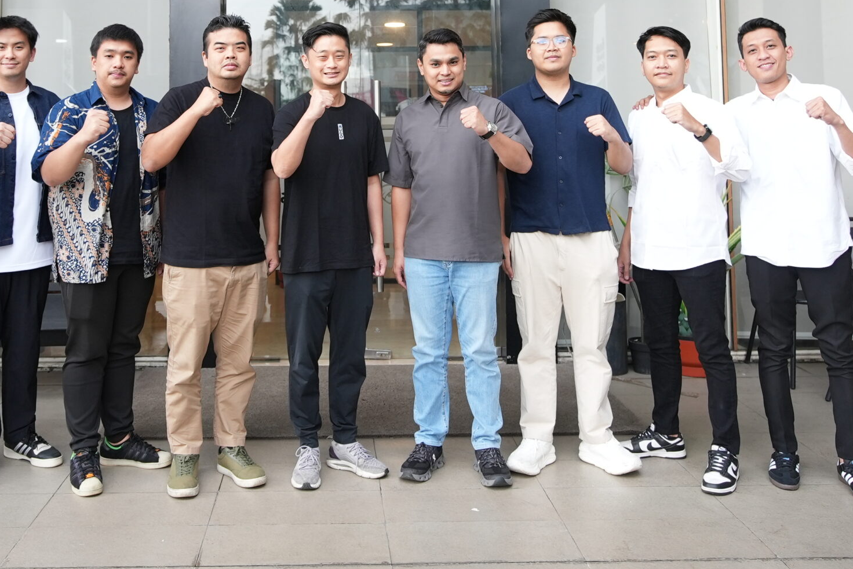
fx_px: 948
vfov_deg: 32.2
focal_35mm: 40
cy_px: 86
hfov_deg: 48.2
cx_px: 348
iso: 640
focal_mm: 23
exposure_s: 1/160
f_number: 2.8
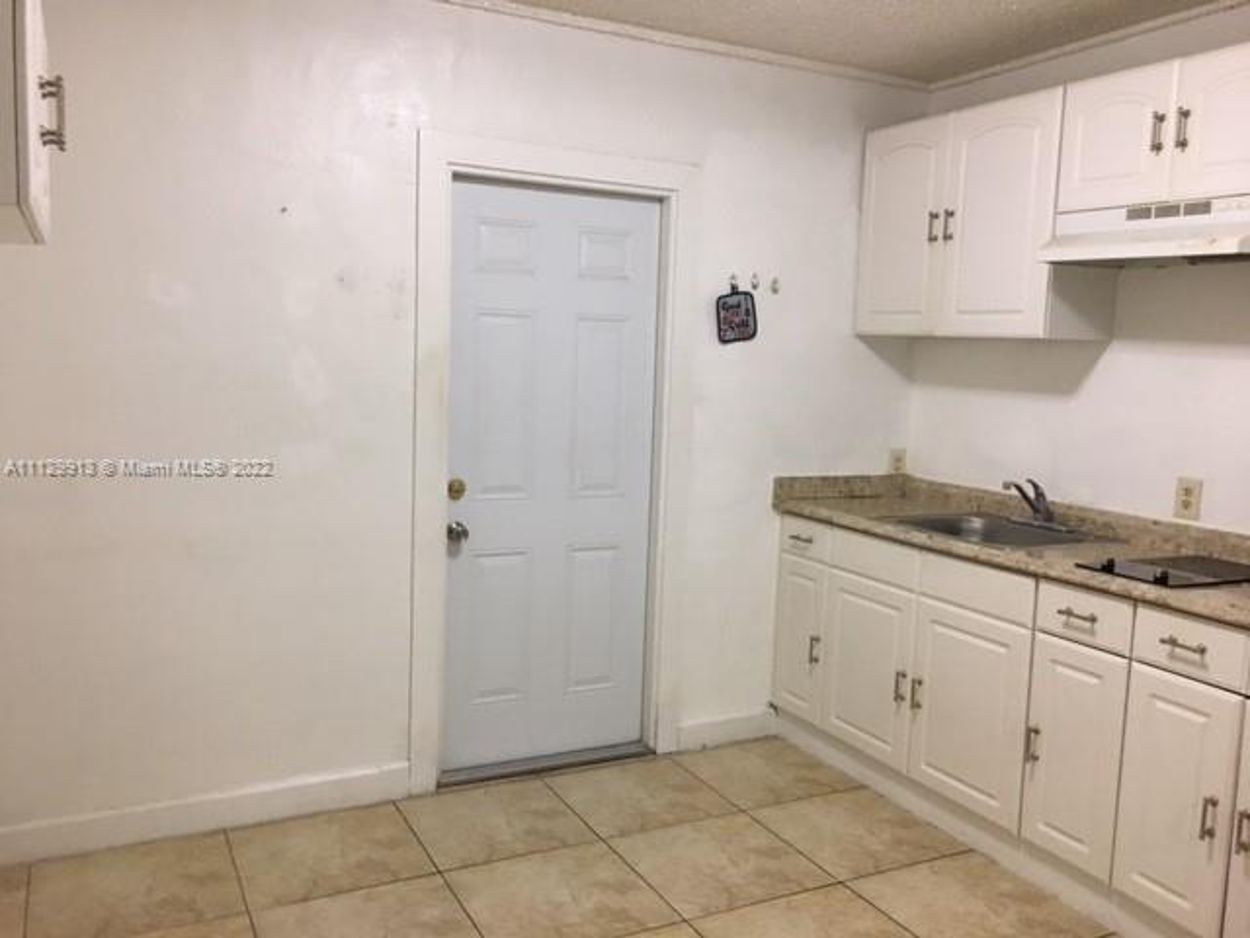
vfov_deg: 48.2
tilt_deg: -2.6
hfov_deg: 61.7
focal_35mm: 29
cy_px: 469
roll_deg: -0.9
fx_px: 1047
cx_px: 625
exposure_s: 1/15
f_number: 2.2
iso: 64
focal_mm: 4.15
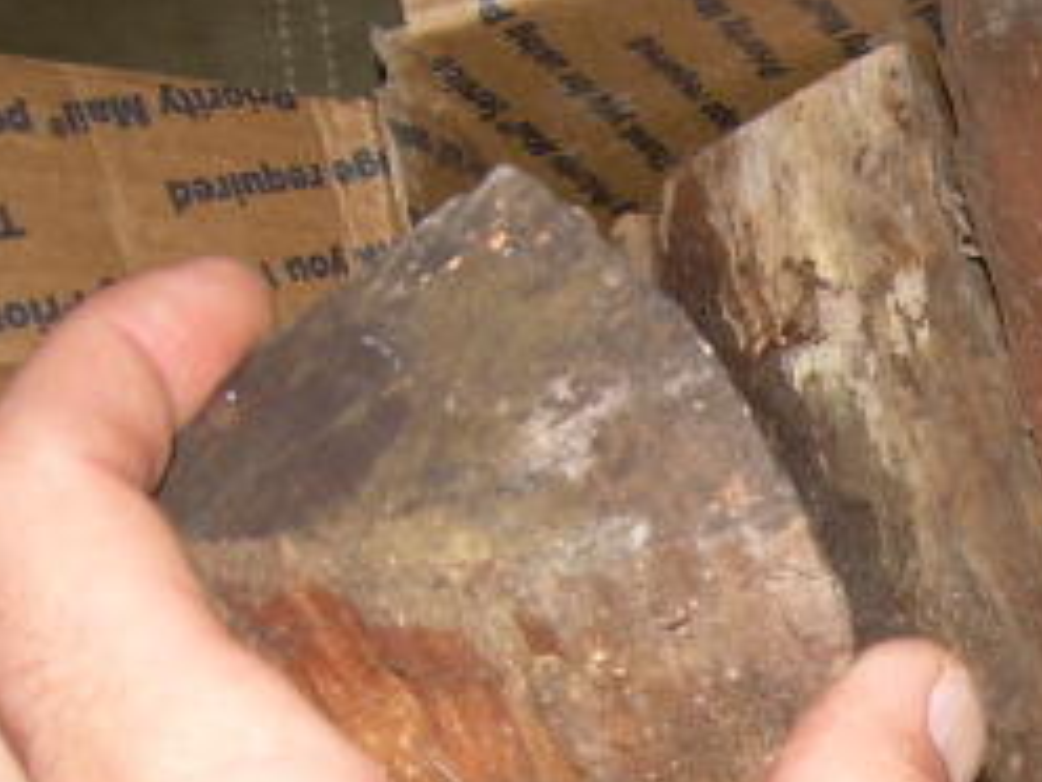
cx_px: 1235
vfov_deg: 15.0
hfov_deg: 19.0
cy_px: 660
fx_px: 2950
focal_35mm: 98
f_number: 2.8
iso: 50
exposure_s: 1/60
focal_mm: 6.3
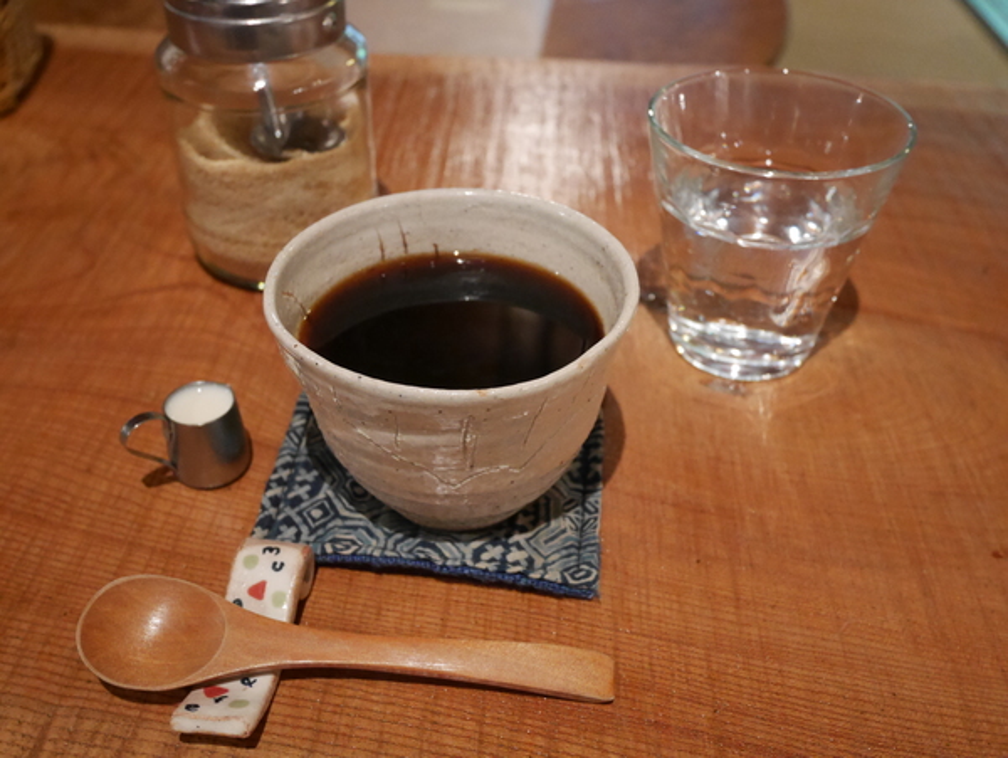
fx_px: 991
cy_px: 379
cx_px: 504
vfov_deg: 41.8
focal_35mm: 34
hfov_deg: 53.9
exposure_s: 1/40
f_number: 4.1
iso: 3200
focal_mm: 17
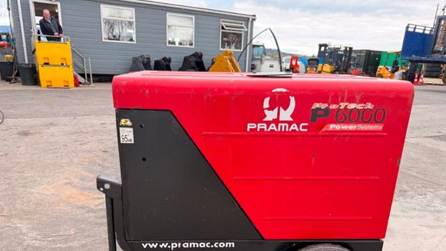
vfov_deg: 42.2
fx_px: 319
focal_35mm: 27
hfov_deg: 69.9
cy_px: 172
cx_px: 226
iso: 100
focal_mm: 6.76
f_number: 1.78
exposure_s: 1/350
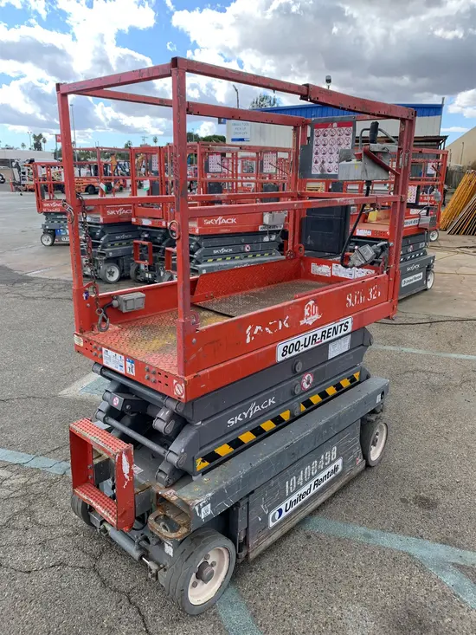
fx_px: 477
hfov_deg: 53.1
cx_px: 238
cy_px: 318
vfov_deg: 67.3
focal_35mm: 26
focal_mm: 4.25
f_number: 1.8
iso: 25
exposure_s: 1/424
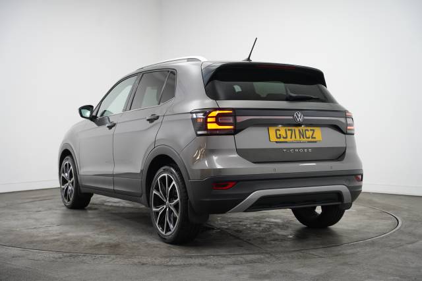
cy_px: 140
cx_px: 211
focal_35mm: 48
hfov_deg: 40.8
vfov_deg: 27.8
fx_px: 567
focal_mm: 48.4
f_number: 4
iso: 1600
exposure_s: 1/160
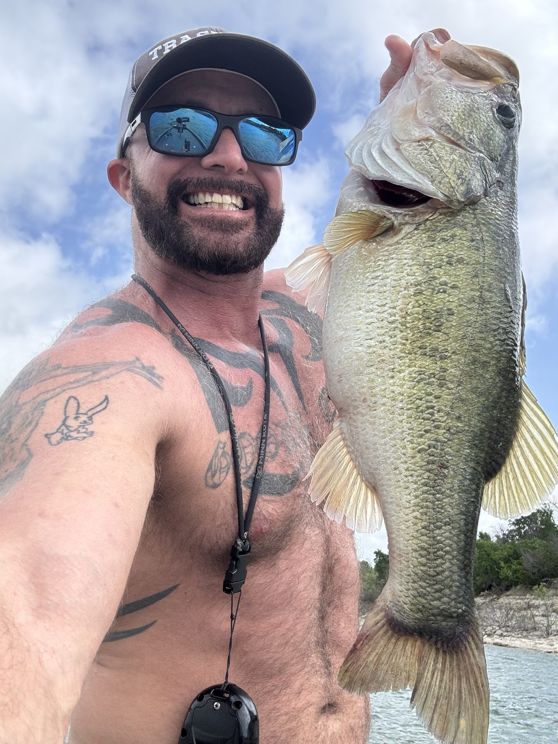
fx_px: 645
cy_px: 372
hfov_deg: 46.8
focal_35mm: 30
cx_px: 279
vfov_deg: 60.0
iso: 25
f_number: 1.9
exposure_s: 1/693
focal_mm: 2.69
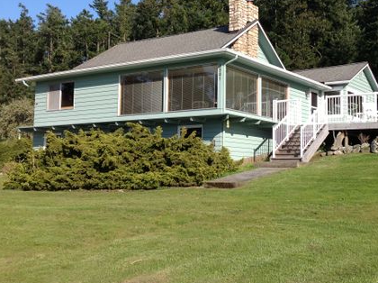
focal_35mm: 50
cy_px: 123
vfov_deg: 29.0
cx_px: 238
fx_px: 545
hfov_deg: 38.0
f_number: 2.4
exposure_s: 1/1374
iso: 50
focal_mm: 4.28
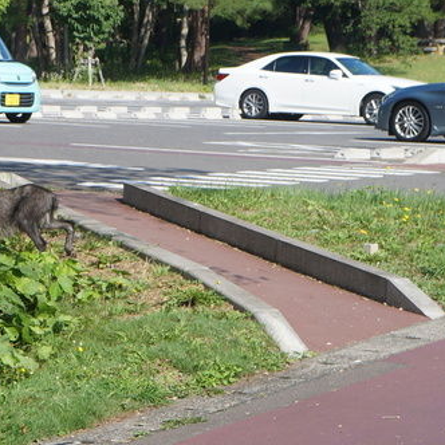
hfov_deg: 10.1
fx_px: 2502
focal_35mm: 172
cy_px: 304
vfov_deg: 10.2
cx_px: -2
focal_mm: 55
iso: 200
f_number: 8
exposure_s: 1/400
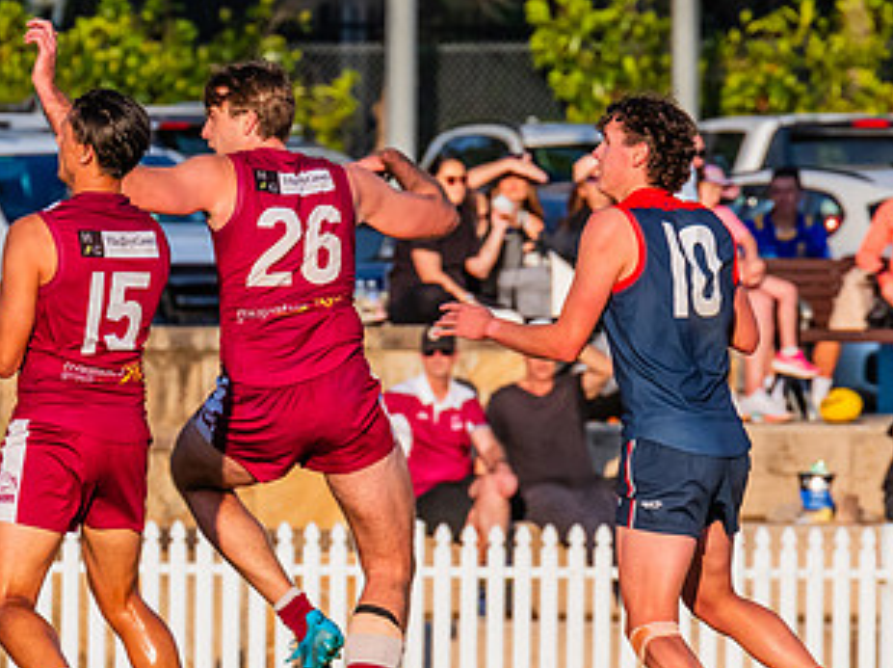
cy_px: 315
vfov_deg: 1.4
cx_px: 235
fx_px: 27391
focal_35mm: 1063
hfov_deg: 1.9
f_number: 11
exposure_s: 1/1000
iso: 800
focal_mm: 420
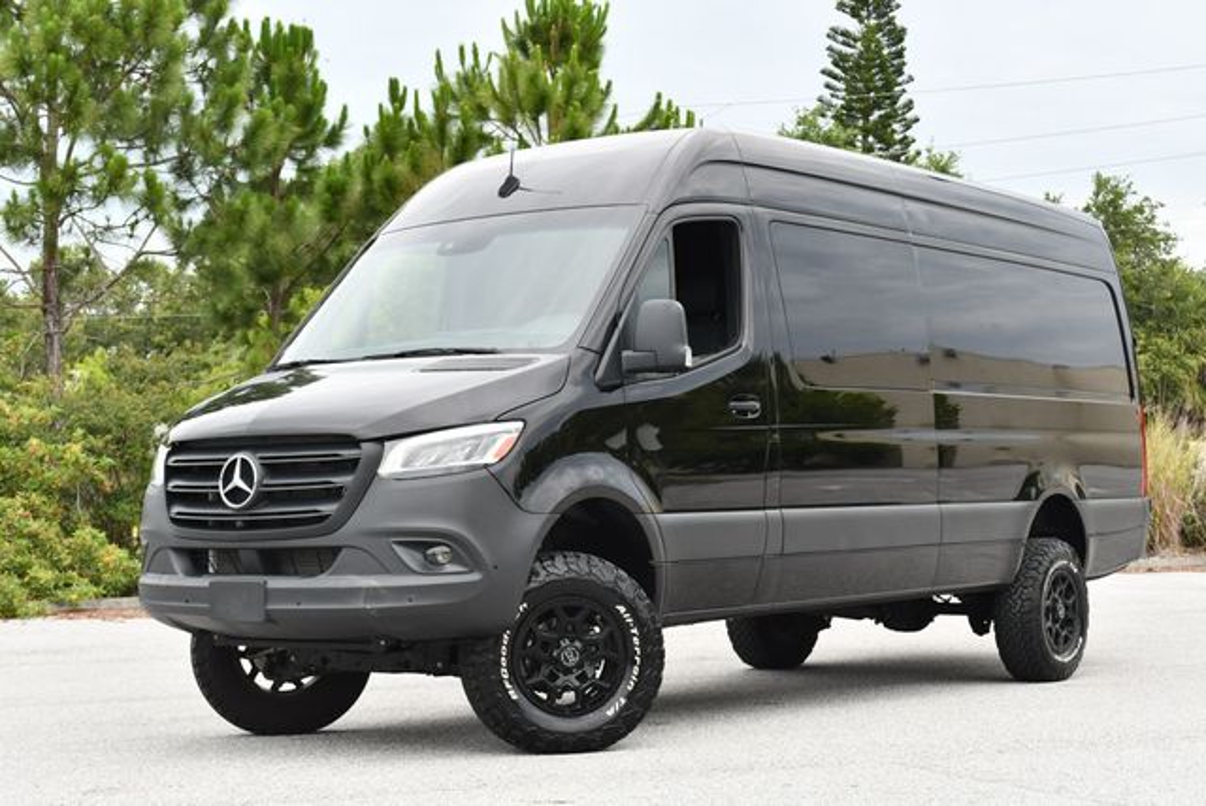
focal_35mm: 64
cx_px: 603
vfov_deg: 21.3
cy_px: 403
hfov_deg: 31.4
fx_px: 2146
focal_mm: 32
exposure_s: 1/250
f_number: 5.6
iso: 400
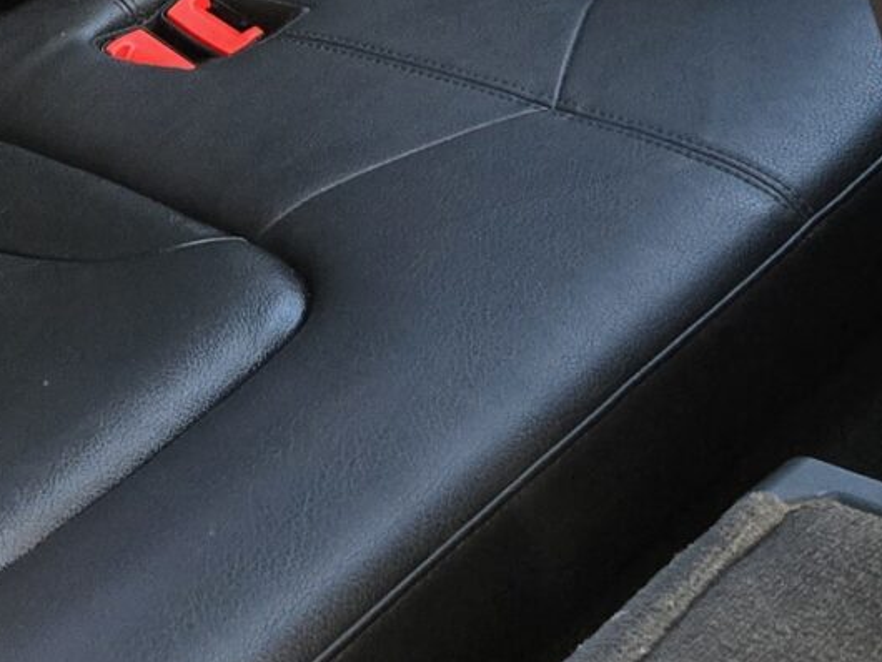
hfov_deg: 17.7
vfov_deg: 12.7
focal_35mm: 111
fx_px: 2830
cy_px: -333
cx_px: 521
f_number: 1.8
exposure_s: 1/120
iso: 800
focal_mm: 5.4
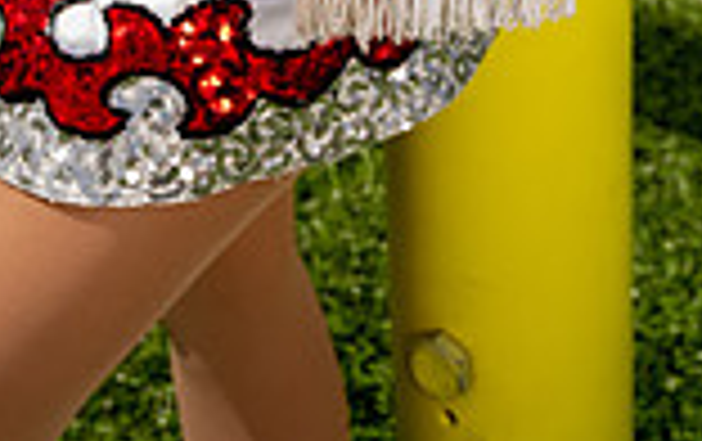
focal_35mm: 129
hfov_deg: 16.0
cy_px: -567
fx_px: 2472
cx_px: 72
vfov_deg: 9.3
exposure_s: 1/250
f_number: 6.3
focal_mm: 44
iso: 50
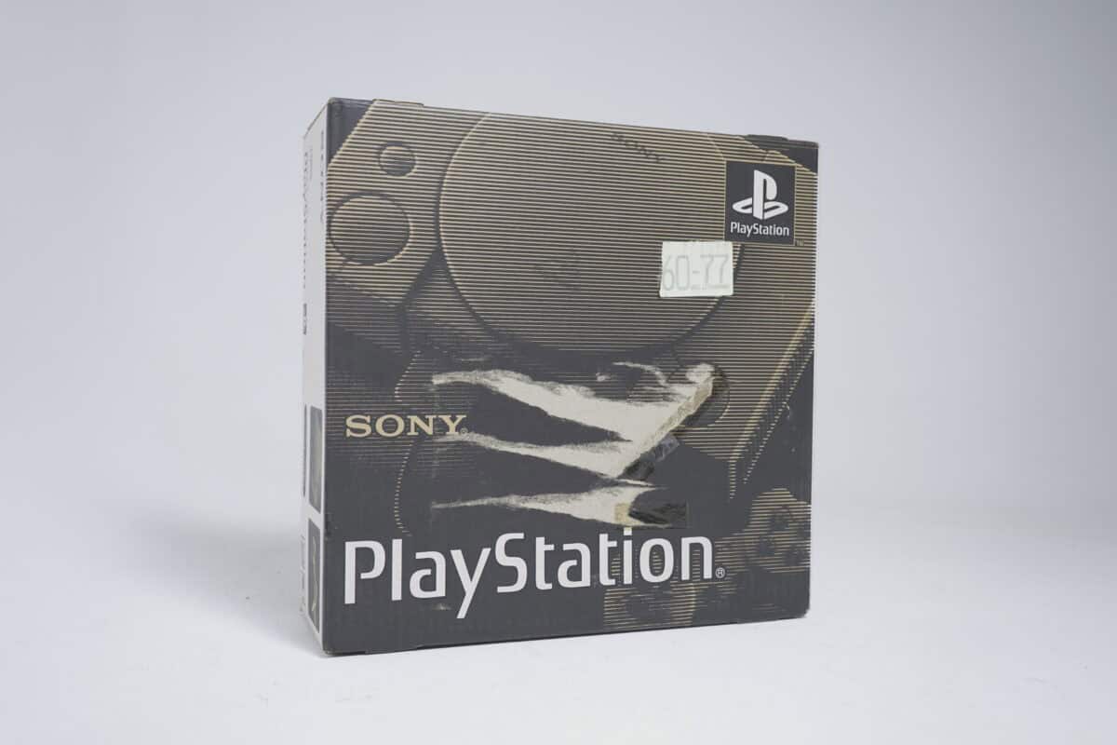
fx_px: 1024
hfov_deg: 57.2
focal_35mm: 33
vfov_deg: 40.0
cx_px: 558
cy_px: 372
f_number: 5.6
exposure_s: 1/5
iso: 100
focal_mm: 33
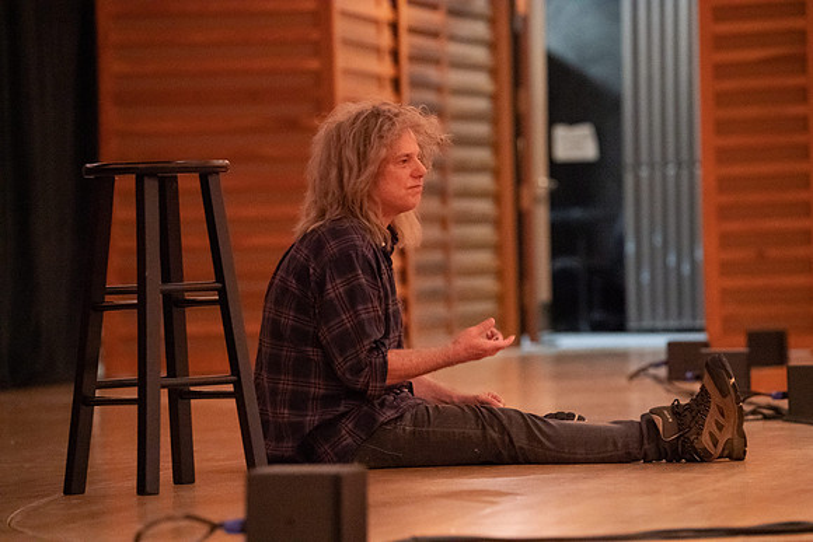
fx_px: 4518
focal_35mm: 200
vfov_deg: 6.9
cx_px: 406
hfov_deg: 10.3
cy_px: 271
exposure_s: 1/160
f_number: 4.5
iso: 20000
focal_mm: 200
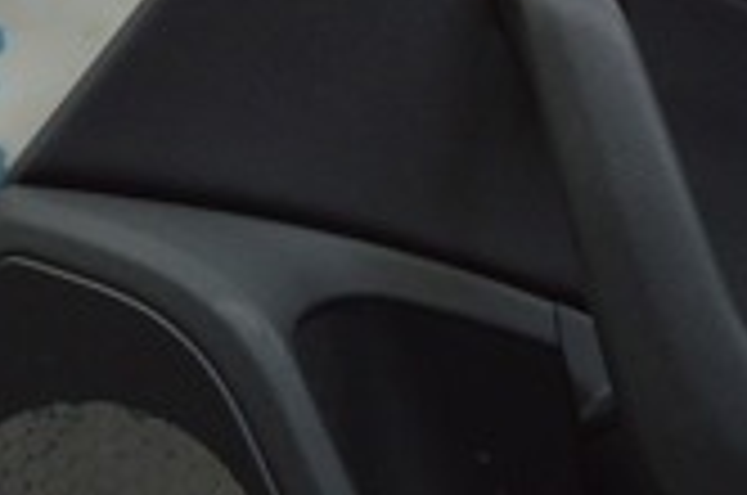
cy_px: 304
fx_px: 2630
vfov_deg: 10.7
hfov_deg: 15.8
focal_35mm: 127
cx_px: 783
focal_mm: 22
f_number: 5.6
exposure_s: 1/40
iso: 400
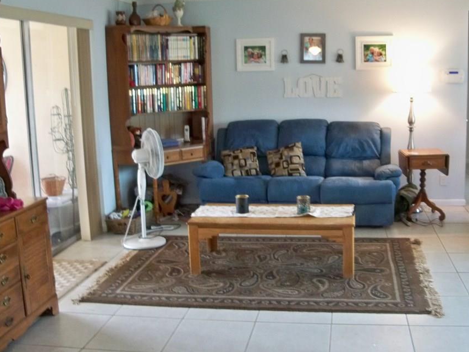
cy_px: 169
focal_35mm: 42
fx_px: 569
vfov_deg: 34.4
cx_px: 278
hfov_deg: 44.6
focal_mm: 6.2
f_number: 3.5
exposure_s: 1/25
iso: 400
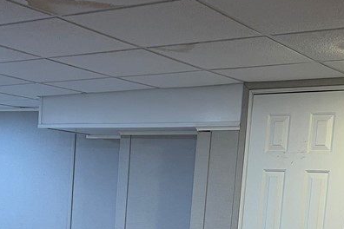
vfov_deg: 18.4
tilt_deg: -7.6
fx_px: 669
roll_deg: -2.8
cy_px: 279
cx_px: 96
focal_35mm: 70
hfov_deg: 28.5
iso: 100
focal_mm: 5.7
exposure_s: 1/60
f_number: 1.5
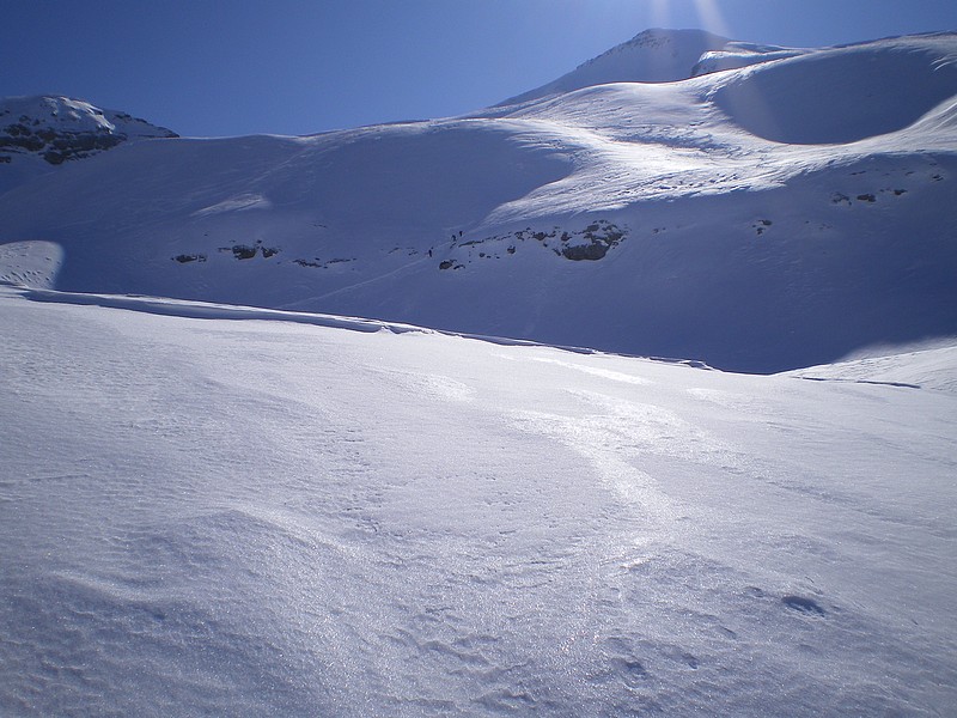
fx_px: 1051
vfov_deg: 37.7
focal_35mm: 38
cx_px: 478
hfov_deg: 49.0
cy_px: 359
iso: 64
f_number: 4.6
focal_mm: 6.3
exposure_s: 1/1250
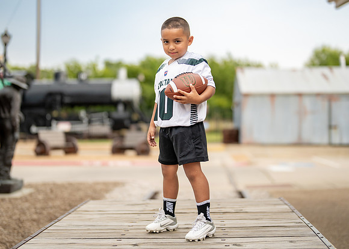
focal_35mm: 63
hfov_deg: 31.3
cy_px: 109
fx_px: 623
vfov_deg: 22.6
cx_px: 179
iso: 400
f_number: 1.2
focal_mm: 50
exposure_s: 1/1250
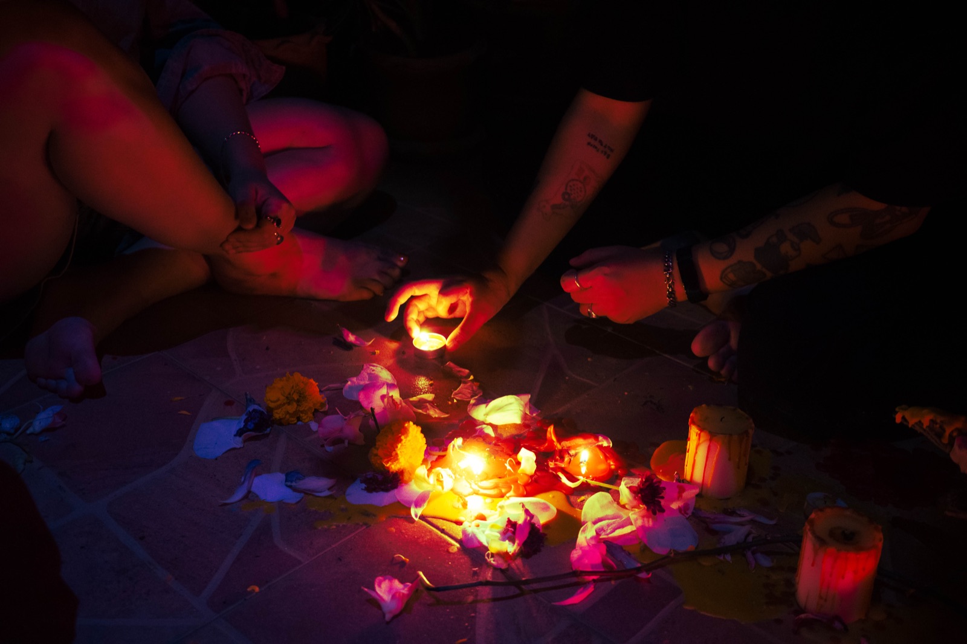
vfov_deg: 33.4
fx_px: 1074
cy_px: 322
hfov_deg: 48.5
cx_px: 484
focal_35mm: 40
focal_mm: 26
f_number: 2.8
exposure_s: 1/40
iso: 2000
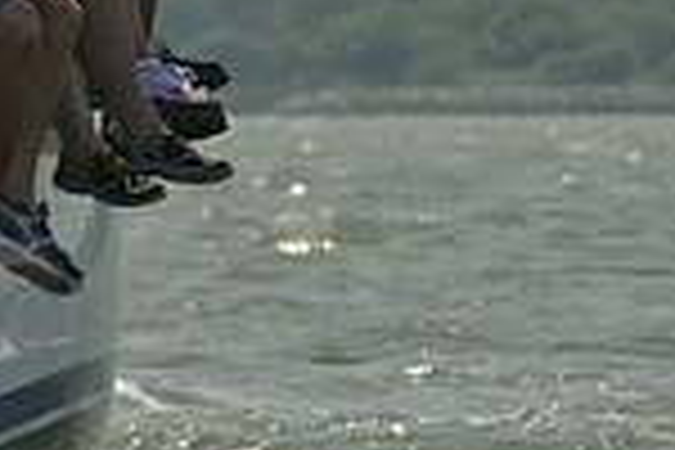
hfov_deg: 1.8
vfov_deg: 1.2
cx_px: -580
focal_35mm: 1163
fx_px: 21805
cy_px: 164
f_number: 10
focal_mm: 300
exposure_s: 1/1250
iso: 400
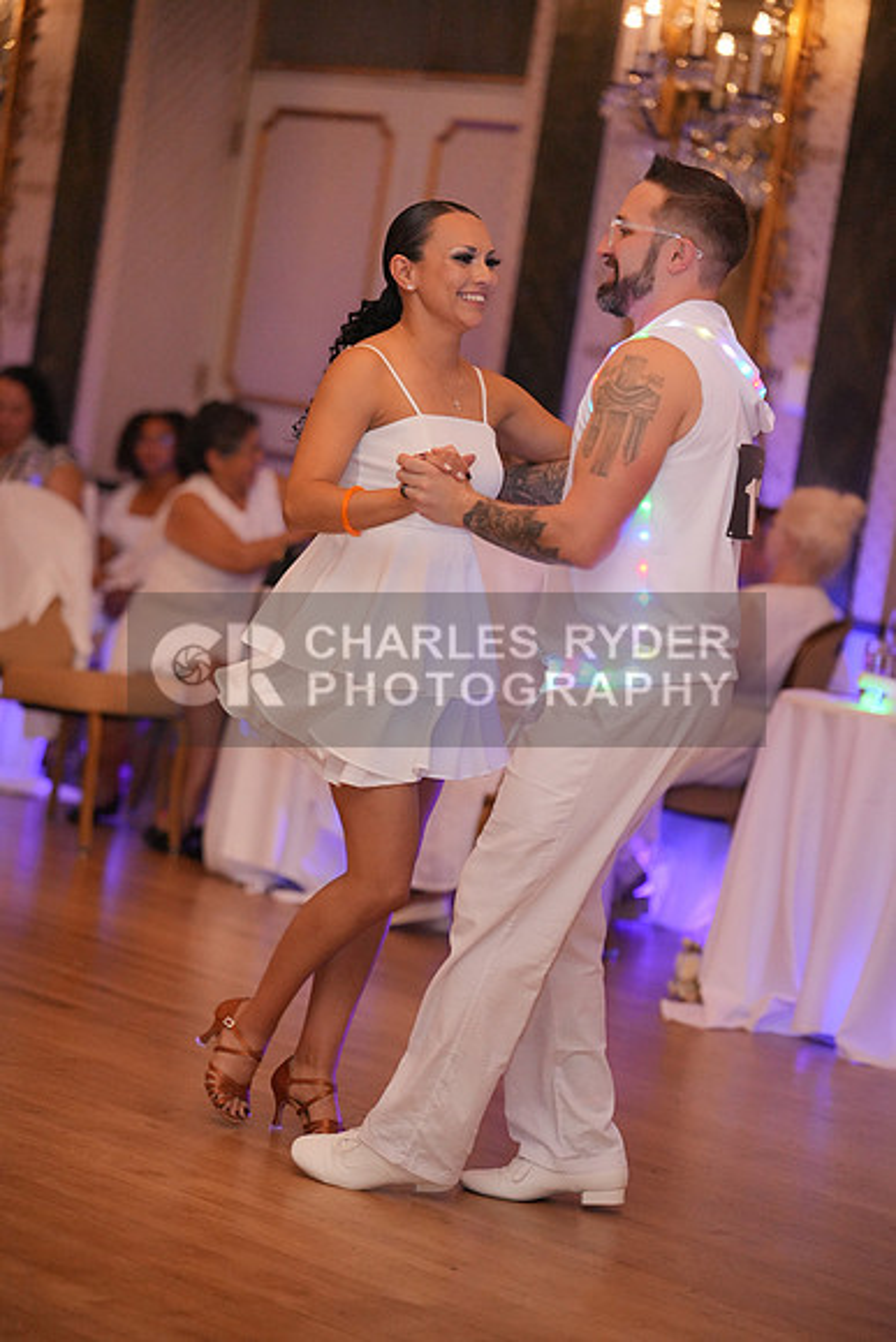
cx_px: 448
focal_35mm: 92
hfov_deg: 14.9
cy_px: 671
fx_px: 3432
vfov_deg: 22.1
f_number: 2
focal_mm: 92
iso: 5000
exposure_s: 1/250
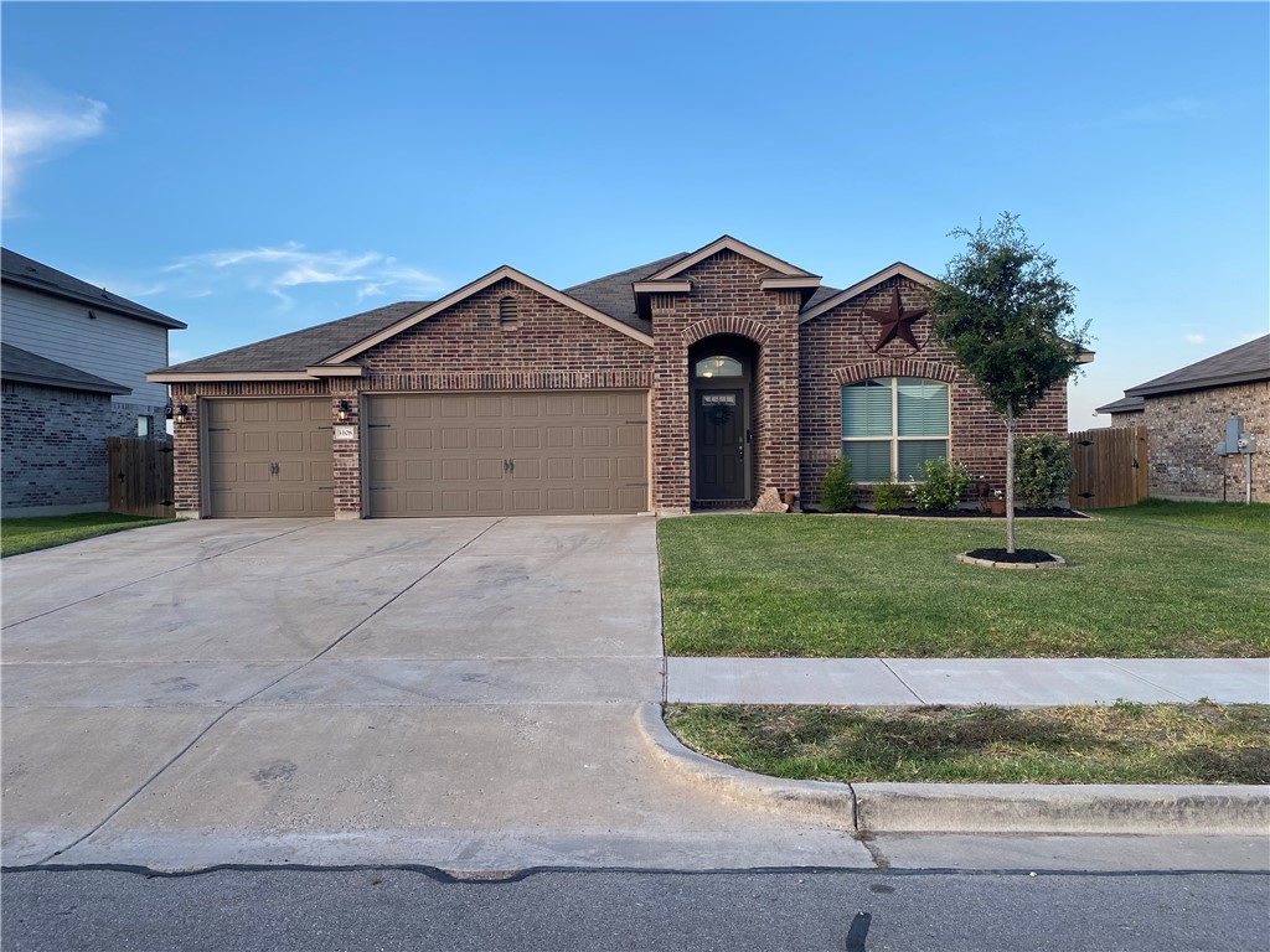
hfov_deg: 67.3
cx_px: 635
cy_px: 476
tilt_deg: -0.7
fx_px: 954
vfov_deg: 53.1
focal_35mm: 26
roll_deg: +0.5
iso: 32
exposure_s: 1/651
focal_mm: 4.25
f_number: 1.8
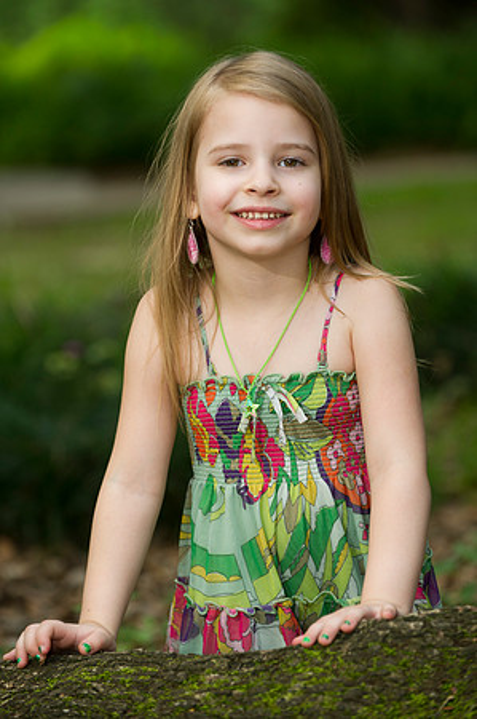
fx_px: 2789
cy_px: 360
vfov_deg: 14.7
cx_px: 238
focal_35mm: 140
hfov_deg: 9.8
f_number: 3.5
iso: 200
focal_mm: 140
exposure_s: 1/100
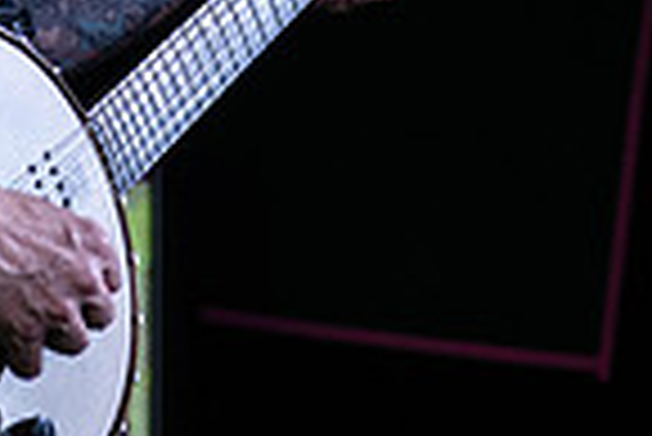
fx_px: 5946
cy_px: -391
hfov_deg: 6.3
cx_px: 206
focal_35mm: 328
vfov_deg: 4.2
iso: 2000
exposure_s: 1/160
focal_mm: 70
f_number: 3.5
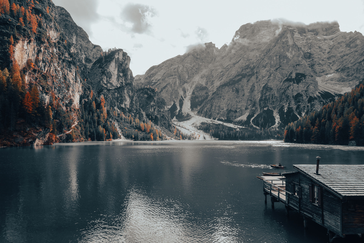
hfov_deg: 73.7
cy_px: 122
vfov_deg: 53.1
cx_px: 182
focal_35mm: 24
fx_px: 243
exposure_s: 1/200
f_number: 5.6
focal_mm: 8.8
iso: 125
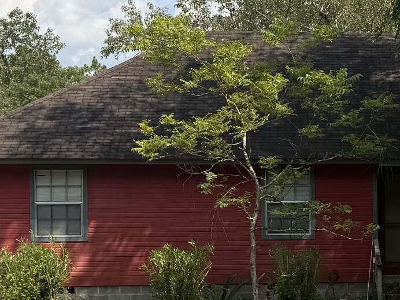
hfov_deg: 18.6
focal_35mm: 104
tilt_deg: +0.1
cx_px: 368
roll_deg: +0.3
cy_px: 214
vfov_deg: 14.2
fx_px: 1202
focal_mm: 6.76
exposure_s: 1/3425
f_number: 1.78
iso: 80
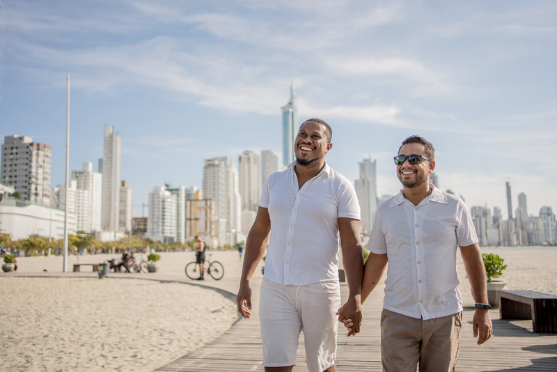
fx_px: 542
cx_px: 278
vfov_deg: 37.9
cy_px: 186
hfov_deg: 54.4
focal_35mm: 35
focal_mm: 35
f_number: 2.2
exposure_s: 1/5000
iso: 250
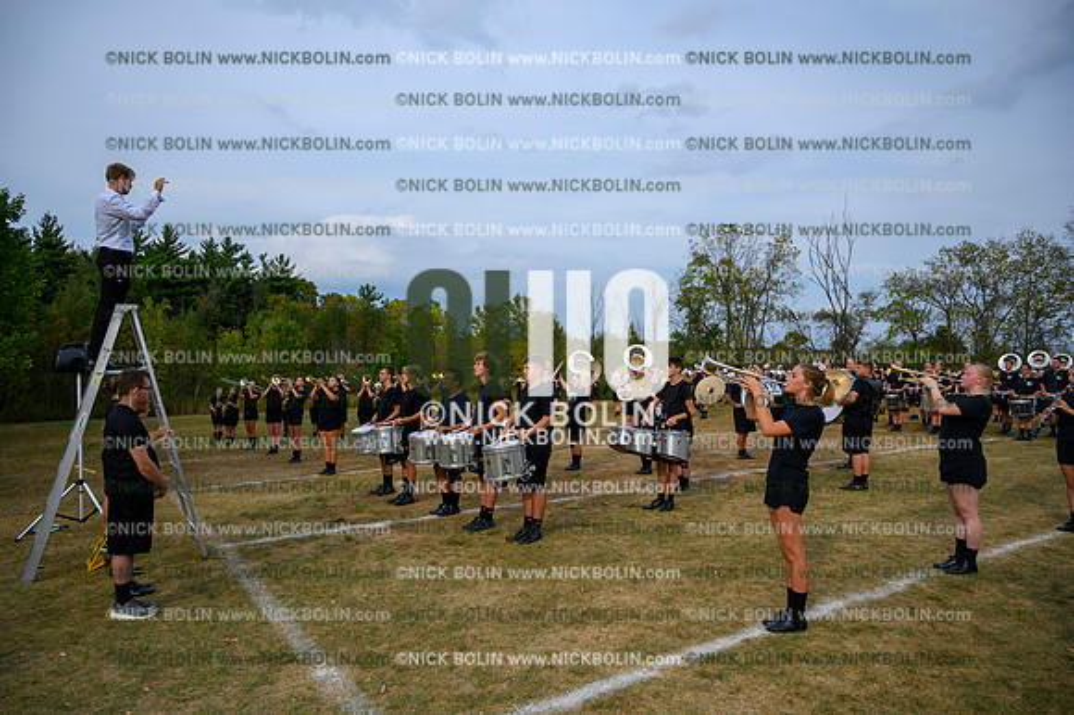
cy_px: 358
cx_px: 537
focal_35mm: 24
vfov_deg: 53.1
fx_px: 716
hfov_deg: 73.8
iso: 200
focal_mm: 24
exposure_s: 1/1600
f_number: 4.5
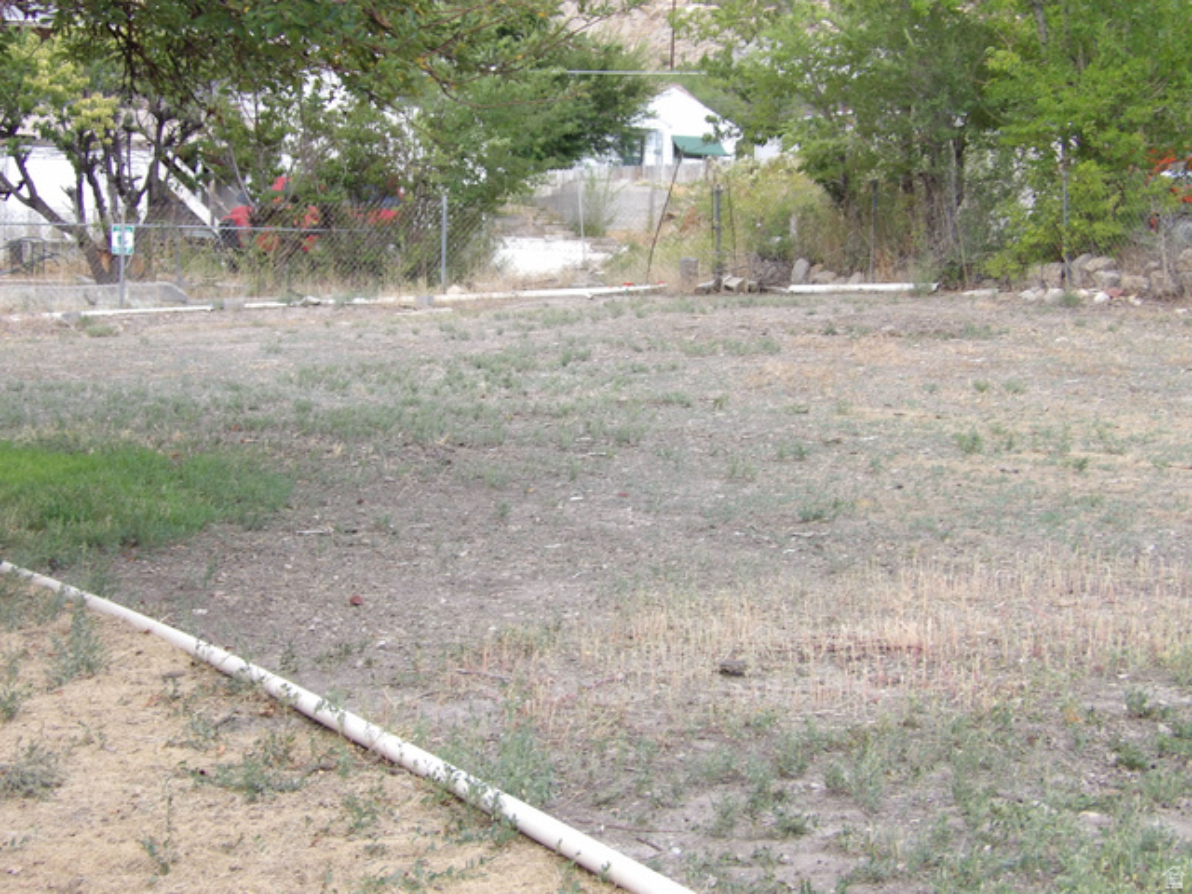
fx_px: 2479
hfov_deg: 27.0
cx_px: 596
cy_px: 447
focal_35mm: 72
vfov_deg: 20.4
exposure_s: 1/100
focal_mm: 13
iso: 164
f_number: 4.1
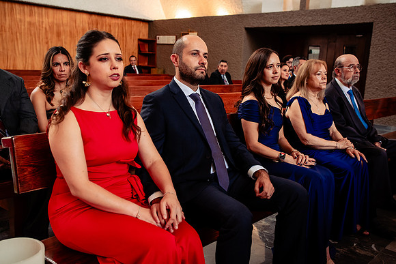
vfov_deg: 37.0
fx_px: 395
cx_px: 198
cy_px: 132
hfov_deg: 53.2
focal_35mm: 36
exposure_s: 1/125
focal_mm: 35
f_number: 4.5
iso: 1600
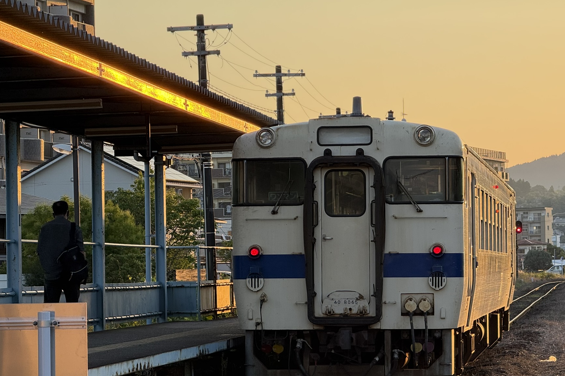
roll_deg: +0.8
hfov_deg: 14.0
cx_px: 323
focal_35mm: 147
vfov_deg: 9.3
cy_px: 246
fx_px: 2307
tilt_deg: -0.1
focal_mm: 15.66
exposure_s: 1/423
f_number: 2.8
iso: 64
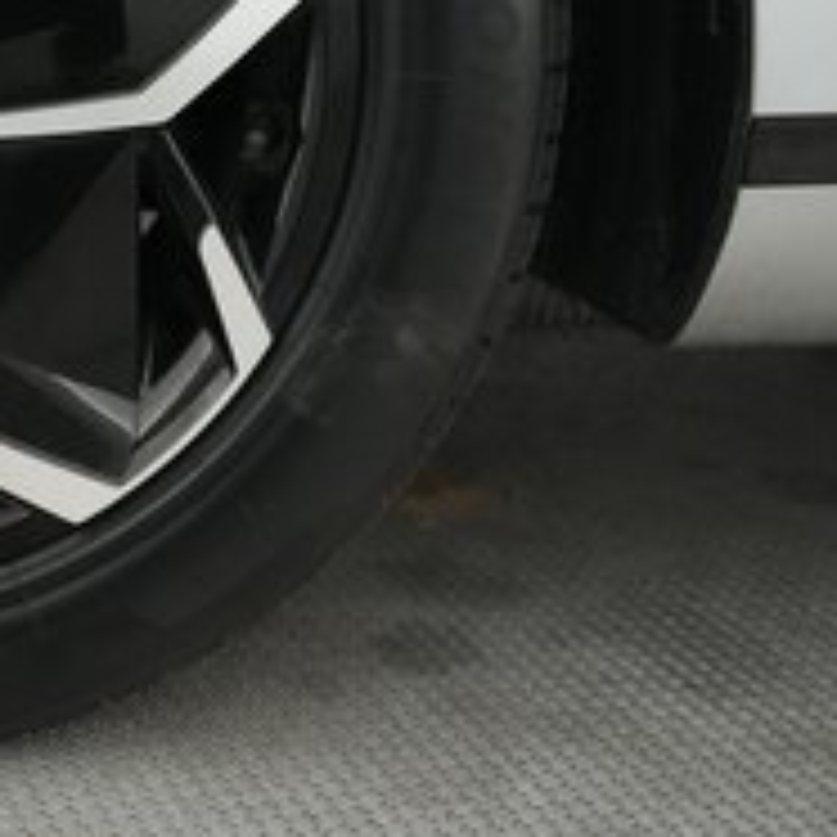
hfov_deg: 22.5
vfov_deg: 23.9
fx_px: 1915
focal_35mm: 70
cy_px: 58
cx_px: -194
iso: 6400
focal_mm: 24
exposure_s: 1/160
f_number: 2.8
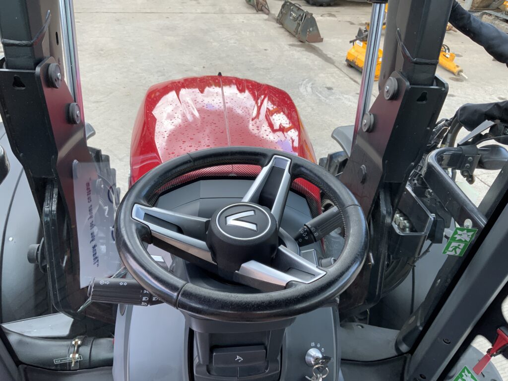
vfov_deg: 48.2
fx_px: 426
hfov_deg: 61.7
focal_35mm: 29
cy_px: 190
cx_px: 254
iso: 16
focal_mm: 3
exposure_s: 1/129
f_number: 1.8
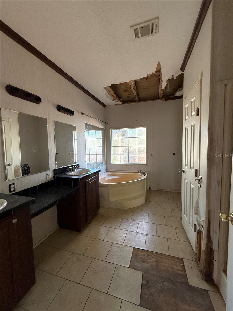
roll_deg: +1.1
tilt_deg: -3.5
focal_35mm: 14
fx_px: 126
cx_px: 116
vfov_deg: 102.1
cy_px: 156
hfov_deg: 85.7
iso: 320
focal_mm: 2.22
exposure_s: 1/97
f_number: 2.2
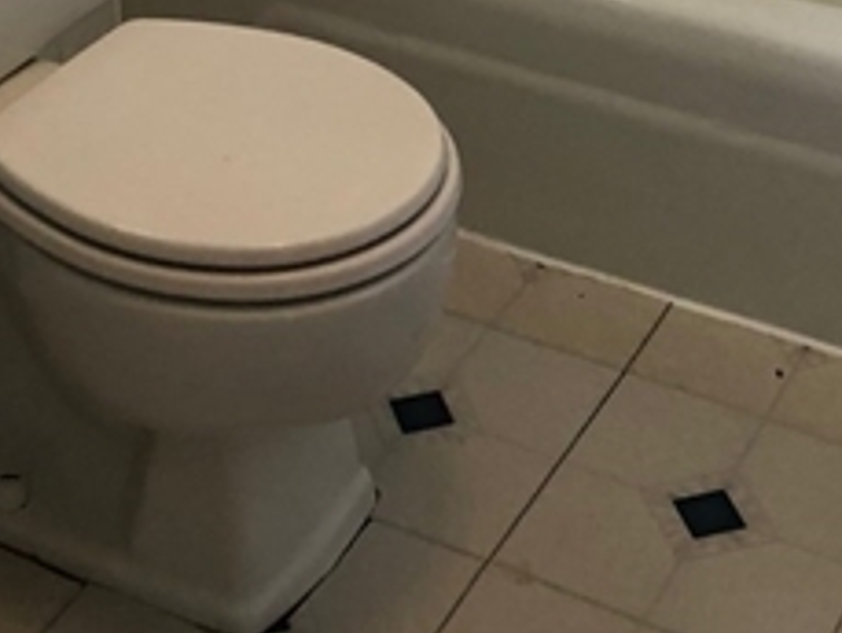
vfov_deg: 14.0
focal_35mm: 94
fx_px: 2288
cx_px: 434
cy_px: -493
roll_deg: +1.7
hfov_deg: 20.9
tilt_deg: -13.7
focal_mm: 3.99
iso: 40
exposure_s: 1/20
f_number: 1.8
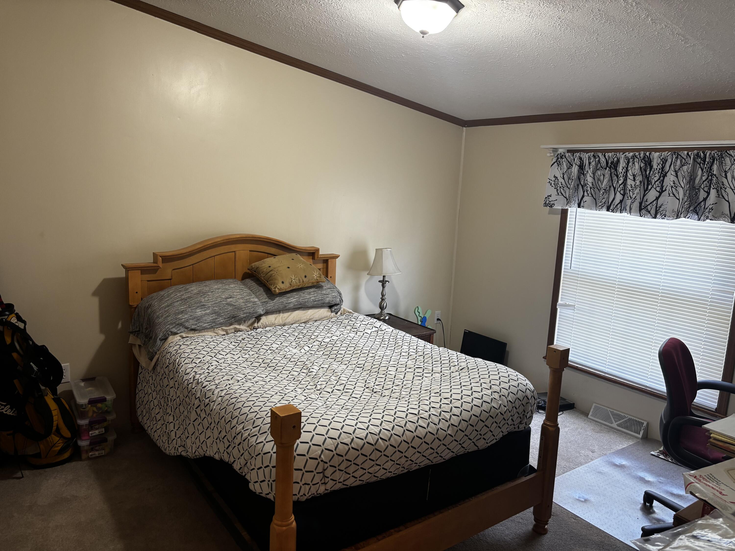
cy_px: 276
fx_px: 552
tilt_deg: -9.9
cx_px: 368
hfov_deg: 67.3
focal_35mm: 26
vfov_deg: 53.1
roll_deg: -2.2
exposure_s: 1/60
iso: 125
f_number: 1.6
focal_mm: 5.96
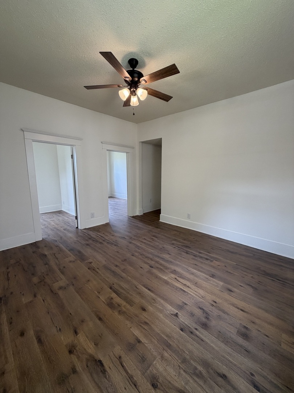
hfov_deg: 85.7
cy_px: 196
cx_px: 147
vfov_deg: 102.1
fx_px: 159
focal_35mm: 14
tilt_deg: -9.1
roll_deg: +0.1
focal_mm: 2.22
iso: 200
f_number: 2.2
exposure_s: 1/120
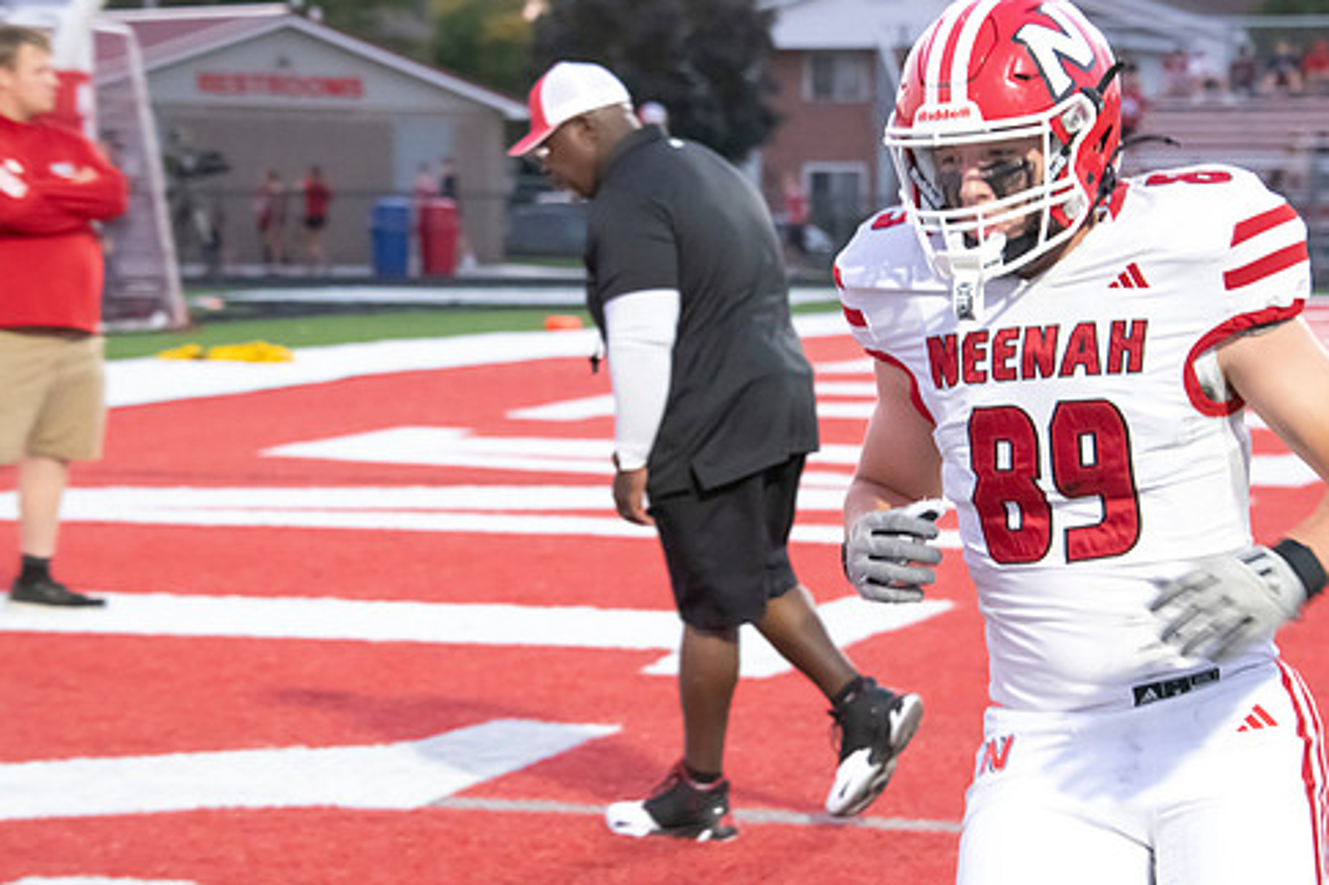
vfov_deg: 9.4
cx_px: 701
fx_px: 5388
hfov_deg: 14.1
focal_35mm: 146
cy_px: 401
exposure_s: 1/250
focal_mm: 122
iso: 10000
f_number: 7.1
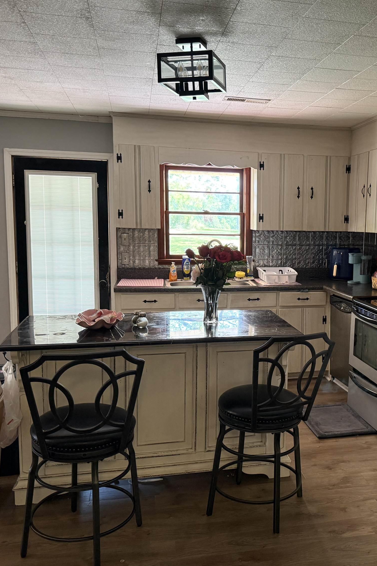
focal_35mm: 34
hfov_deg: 38.0
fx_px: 534
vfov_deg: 55.8
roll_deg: -1.0
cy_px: 280
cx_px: 280
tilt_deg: -5.7
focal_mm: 6.76
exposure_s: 1/60
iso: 250
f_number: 1.78
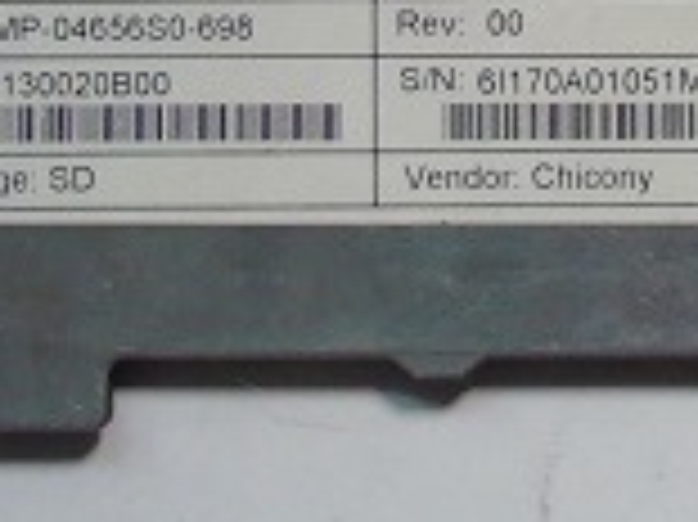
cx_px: 1013
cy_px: -176
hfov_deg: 13.4
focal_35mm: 140
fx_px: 2821
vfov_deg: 10.3
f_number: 5.7
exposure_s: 1/20
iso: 200
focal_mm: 5.2
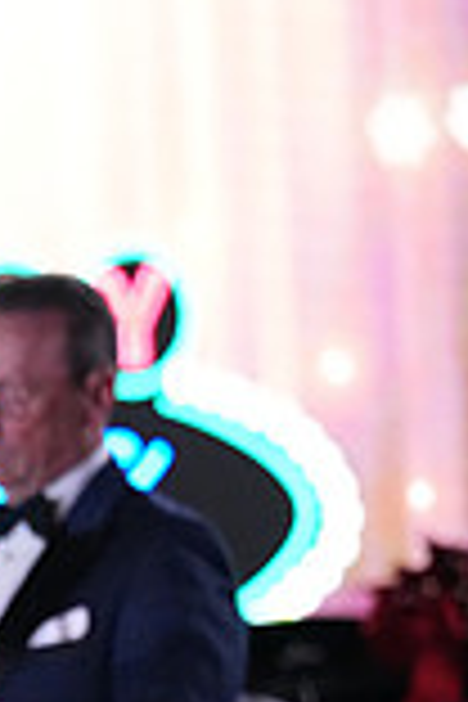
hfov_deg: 1.8
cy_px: 1080
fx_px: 14487
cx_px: -349
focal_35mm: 743
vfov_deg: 2.8
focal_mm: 200
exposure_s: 1/400
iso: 8000
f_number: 5
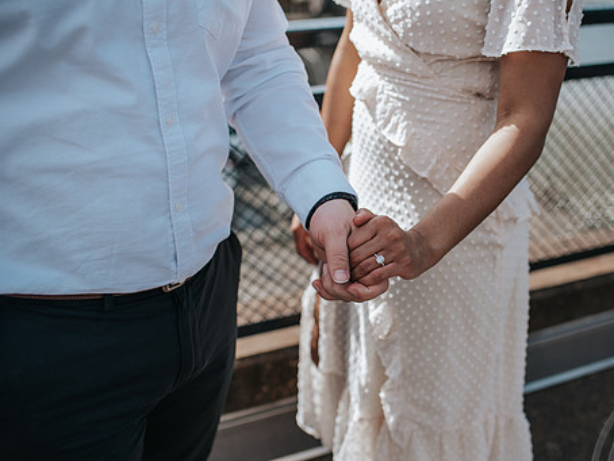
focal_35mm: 43
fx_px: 763
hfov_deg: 43.5
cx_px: 380
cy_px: 253
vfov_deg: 33.6
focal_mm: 35
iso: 100
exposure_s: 1/1000
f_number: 2.5
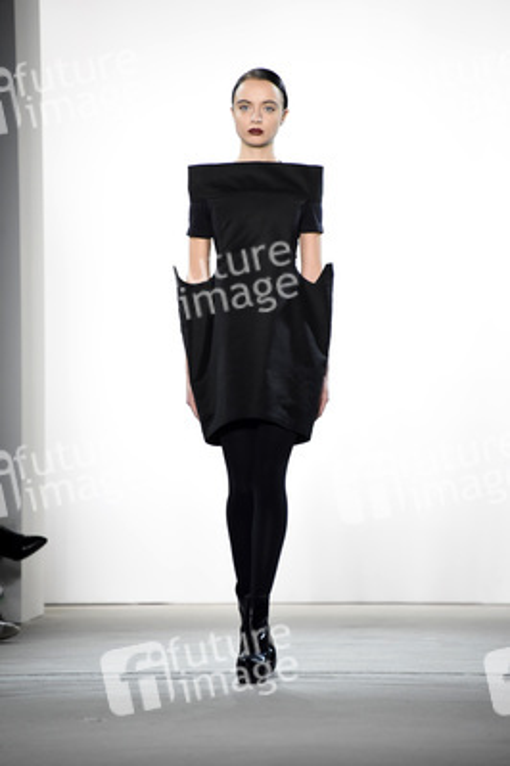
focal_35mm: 300
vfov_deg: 6.9
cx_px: 255
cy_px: 383
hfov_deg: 4.6
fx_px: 6386
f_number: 5.6
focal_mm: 300
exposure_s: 1/250
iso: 4000
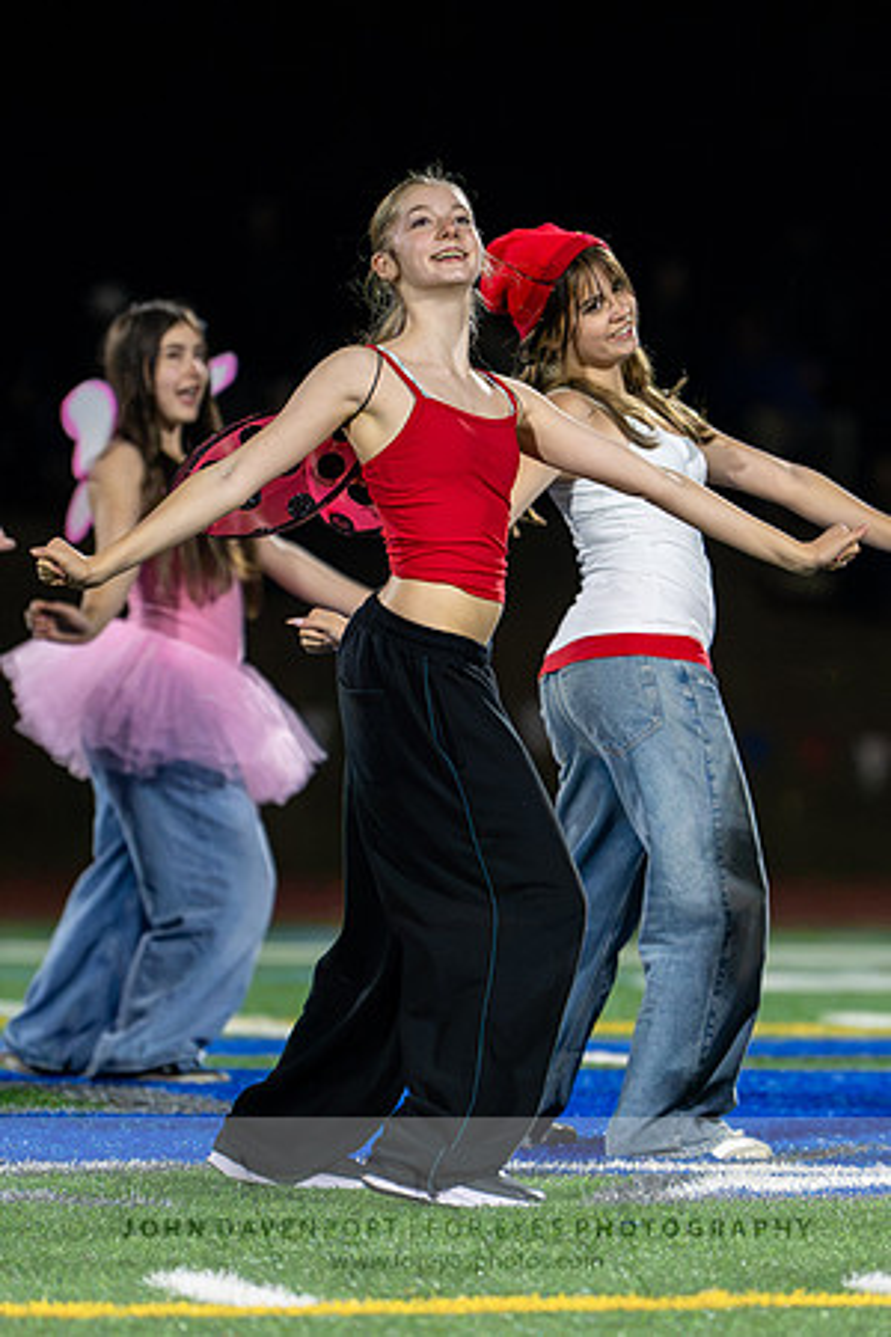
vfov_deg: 5.2
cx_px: 610
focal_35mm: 395
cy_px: 668
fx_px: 14655
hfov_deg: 3.5
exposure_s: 1/1000
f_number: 2.8
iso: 7200
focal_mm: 200
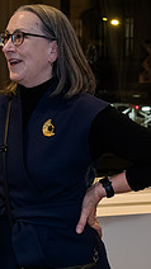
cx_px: -74
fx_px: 1105
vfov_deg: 13.9
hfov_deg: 7.7
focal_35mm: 155
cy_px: 139
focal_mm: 48
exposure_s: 1/200
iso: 6400
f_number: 5
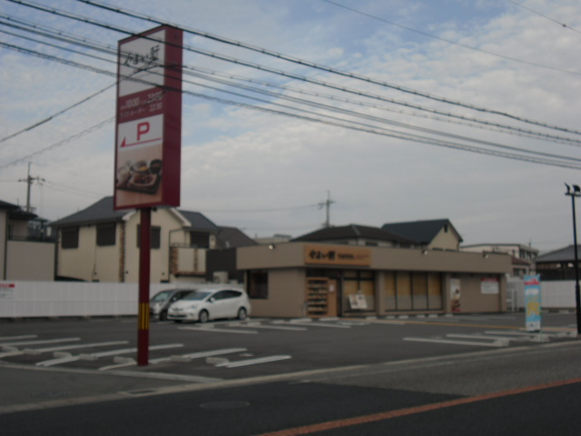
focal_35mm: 46
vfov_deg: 31.5
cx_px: 290
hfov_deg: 41.2
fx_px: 772
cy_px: 218
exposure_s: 1/320
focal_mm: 8.2
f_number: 4.3
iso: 64
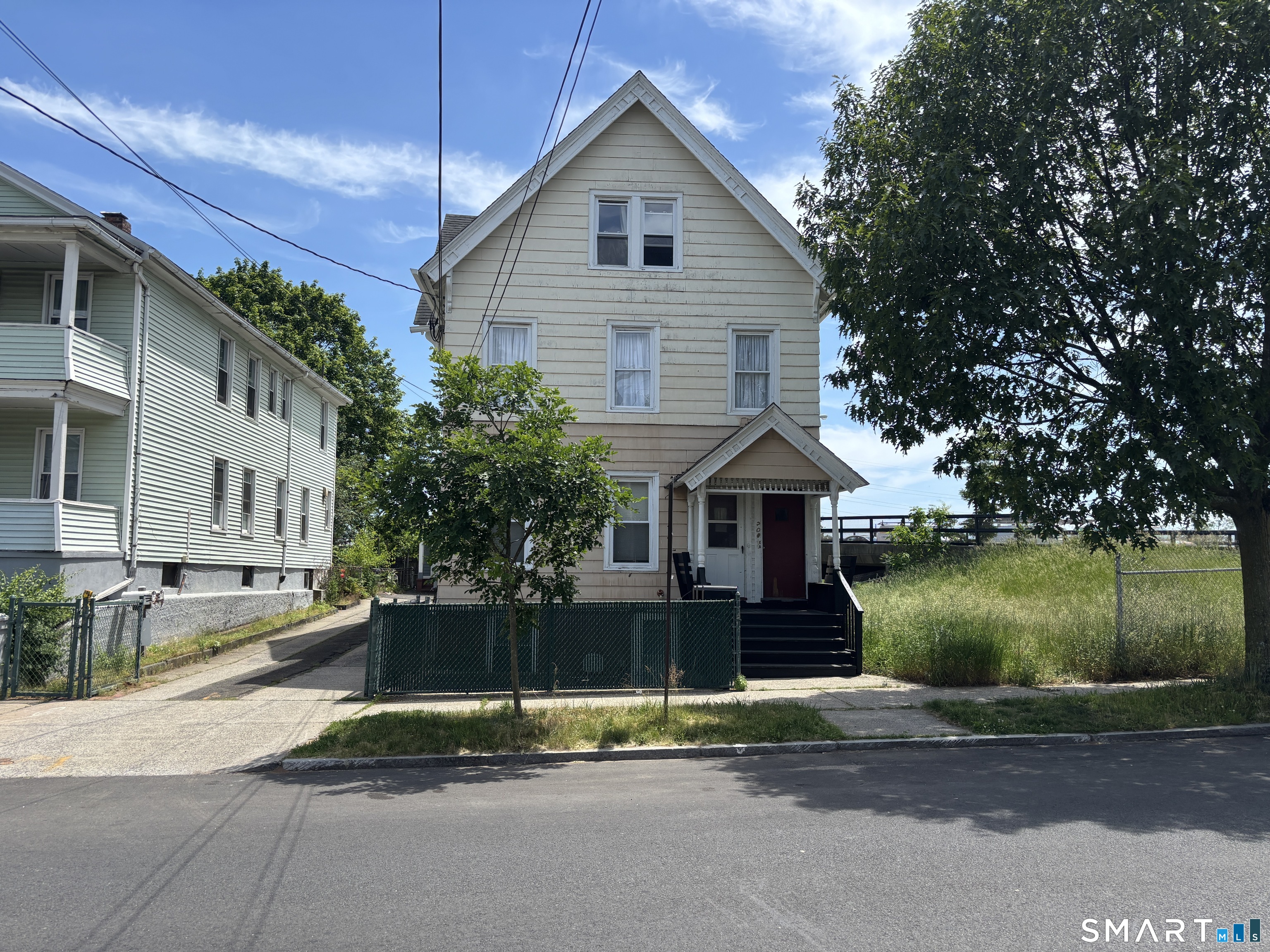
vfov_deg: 53.1
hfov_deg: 67.3
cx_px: 635
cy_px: 476
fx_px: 954
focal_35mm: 26
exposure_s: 1/2571
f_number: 1.6
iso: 50
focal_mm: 5.96
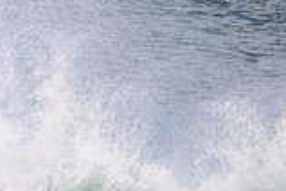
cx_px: -196
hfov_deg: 0.7
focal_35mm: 2914
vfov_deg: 0.5
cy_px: 237
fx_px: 23148
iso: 1100
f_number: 11
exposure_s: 1/2000
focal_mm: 800
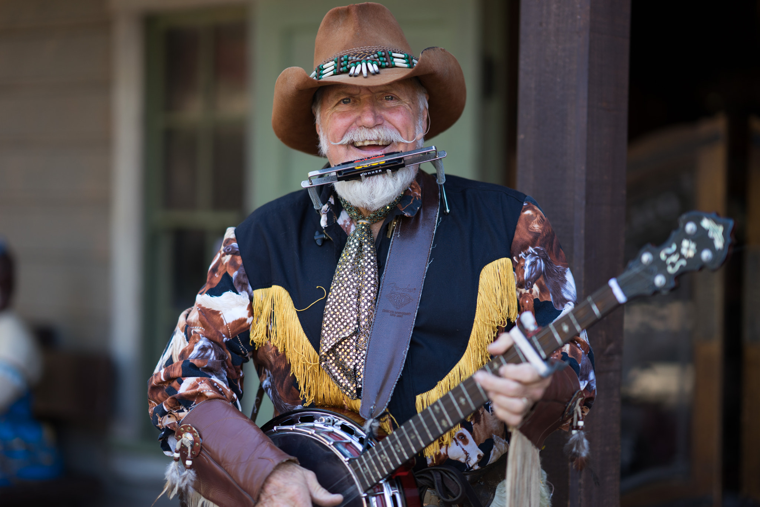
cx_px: 380
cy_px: 254
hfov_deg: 23.9
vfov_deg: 16.1
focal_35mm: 85
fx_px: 1794
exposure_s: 1/500
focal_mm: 85
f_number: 1.4
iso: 100
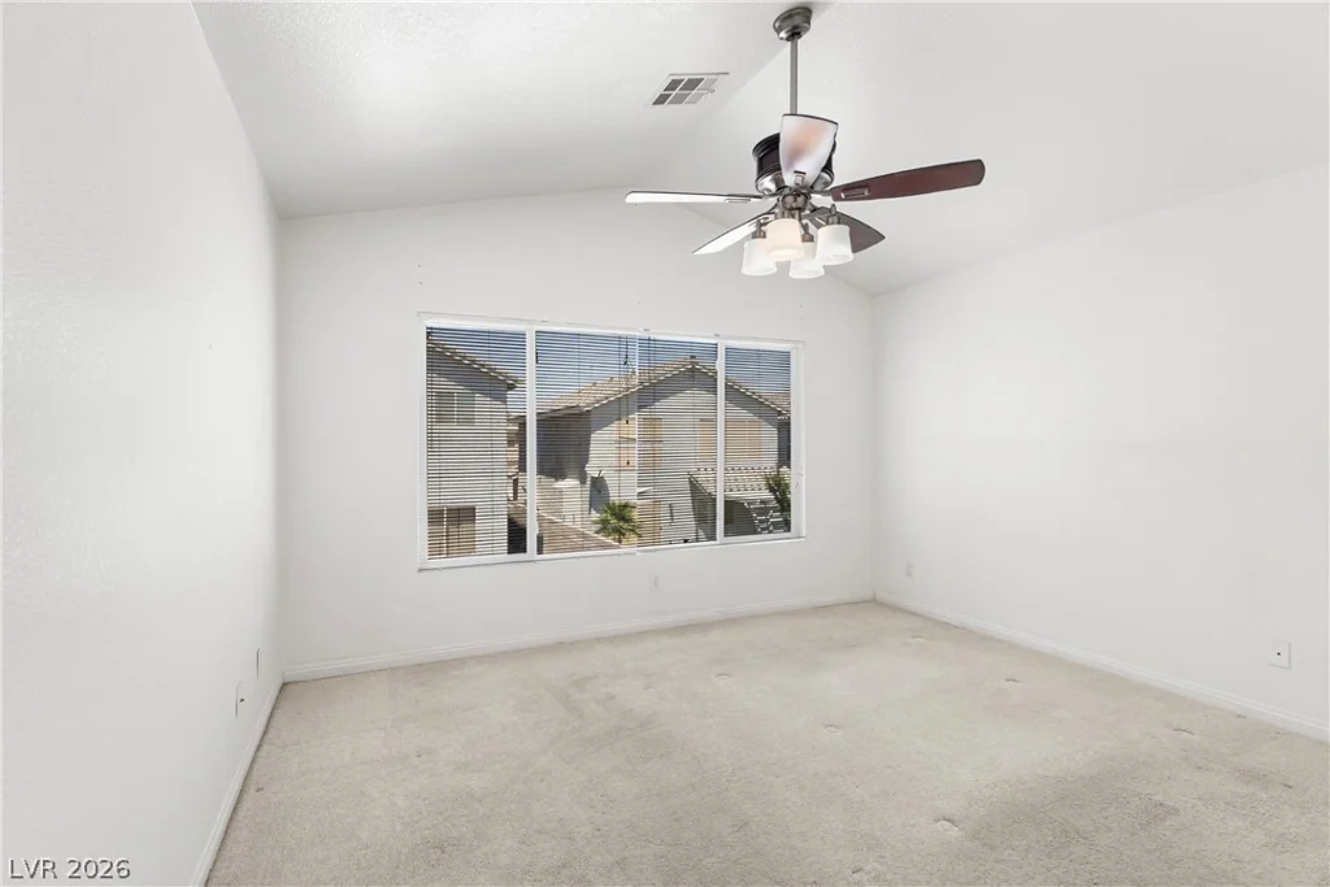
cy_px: 444
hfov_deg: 93.3
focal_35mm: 17
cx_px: 665
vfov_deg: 70.5
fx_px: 628
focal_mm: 17
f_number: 8
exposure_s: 1/80
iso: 400
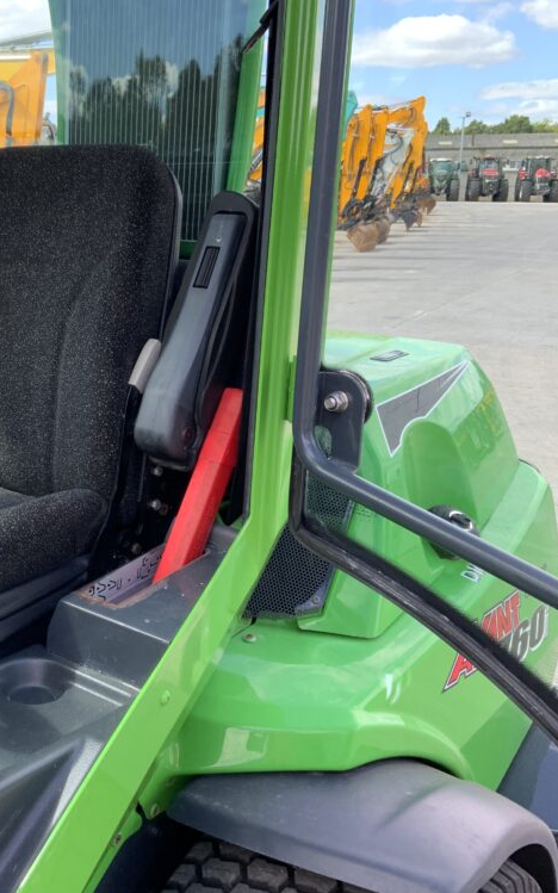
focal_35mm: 42
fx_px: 1022
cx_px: 80
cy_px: 436
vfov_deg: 47.2
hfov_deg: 29.5
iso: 16
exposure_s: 1/205
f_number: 1.8
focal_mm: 3
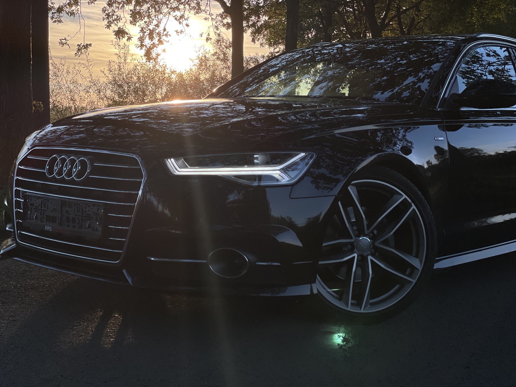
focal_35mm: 52
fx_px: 775
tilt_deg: -3.7
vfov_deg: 28.0
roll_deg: -2.5
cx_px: 258
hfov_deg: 36.8
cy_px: 194
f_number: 2
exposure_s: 1/1065
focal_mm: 6
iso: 25
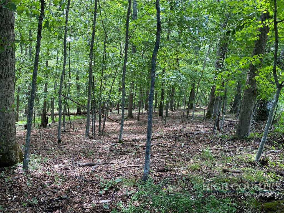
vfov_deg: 53.1
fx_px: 213
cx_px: 142
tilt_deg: -9.7
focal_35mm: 26
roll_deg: -4.9
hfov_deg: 67.3
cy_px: 106
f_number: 1.8
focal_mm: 4.25
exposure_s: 1/121
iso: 100
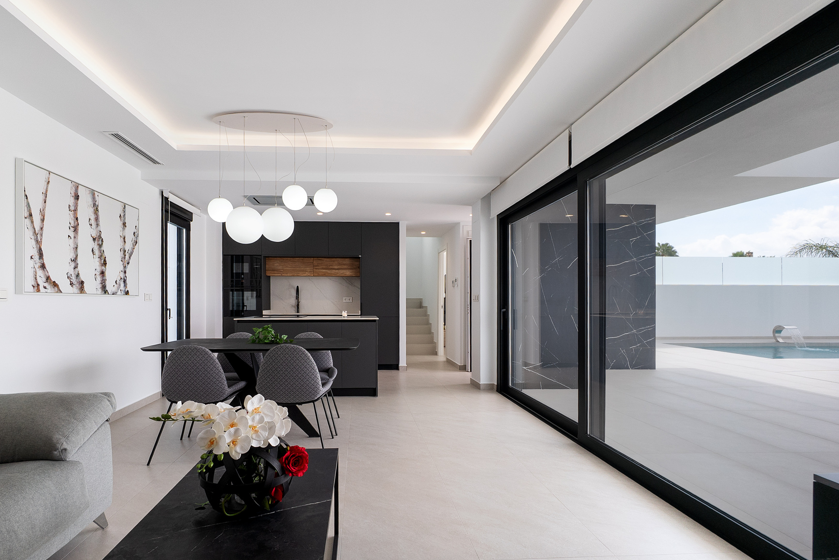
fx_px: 396
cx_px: 379
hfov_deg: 93.0
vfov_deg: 70.4
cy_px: 295
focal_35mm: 17
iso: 320
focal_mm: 10
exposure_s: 1/40
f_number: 8
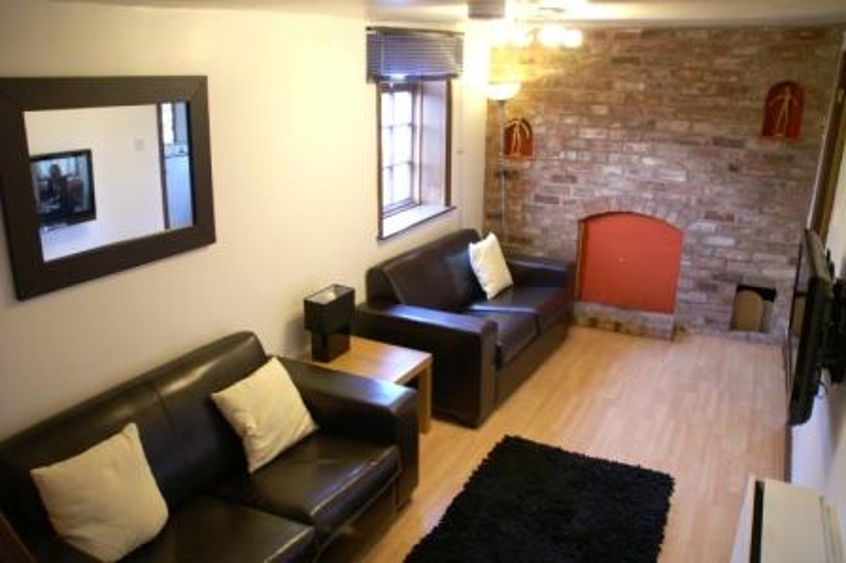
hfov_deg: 67.4
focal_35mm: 27
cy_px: 282
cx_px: 423
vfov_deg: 47.9
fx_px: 634
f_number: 3.5
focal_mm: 18
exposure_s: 1/20
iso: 400
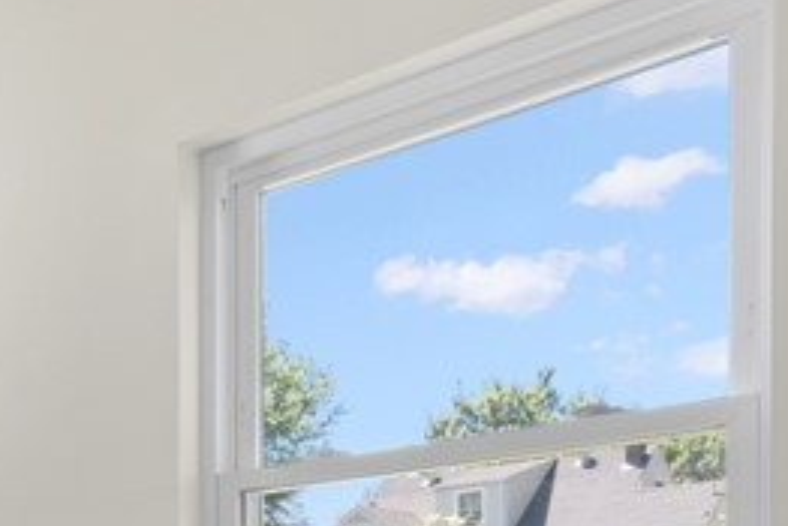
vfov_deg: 21.0
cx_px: -409
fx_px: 1270
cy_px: 703
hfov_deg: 25.5
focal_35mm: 58
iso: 320
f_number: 8
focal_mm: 14
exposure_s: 1/8
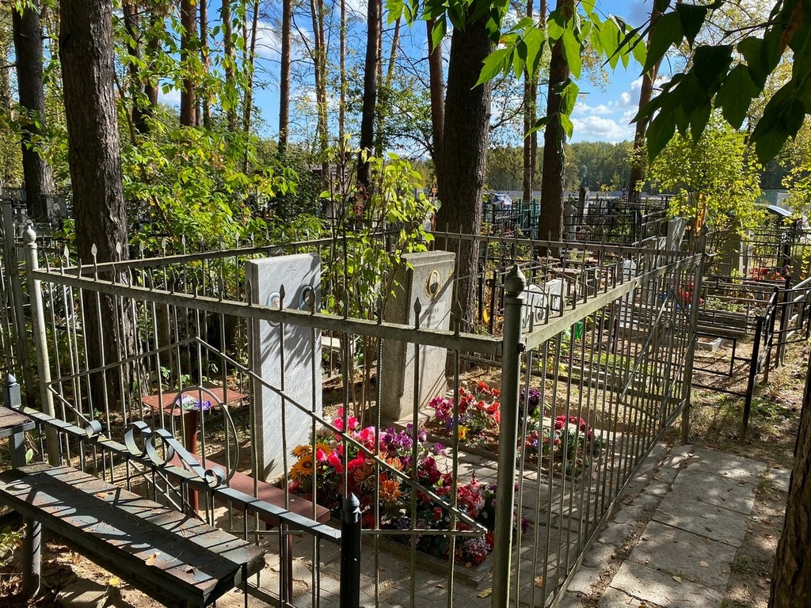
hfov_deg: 67.3
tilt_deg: -7.2
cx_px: 406
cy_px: 304
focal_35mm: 26
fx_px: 609
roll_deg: -2.8
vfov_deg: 53.1
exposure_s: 1/965
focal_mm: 4.25
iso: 32
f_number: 1.8
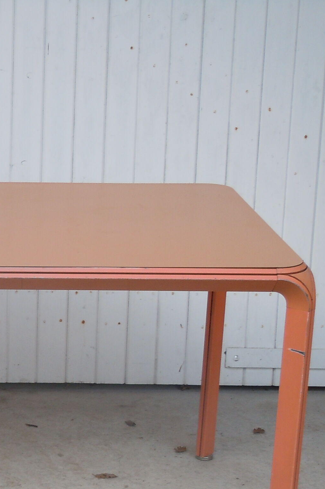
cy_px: 390
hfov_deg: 13.1
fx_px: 1355
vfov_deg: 20.2
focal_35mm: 100
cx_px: -116
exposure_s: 1/200
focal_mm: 8.1
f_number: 3.8
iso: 100
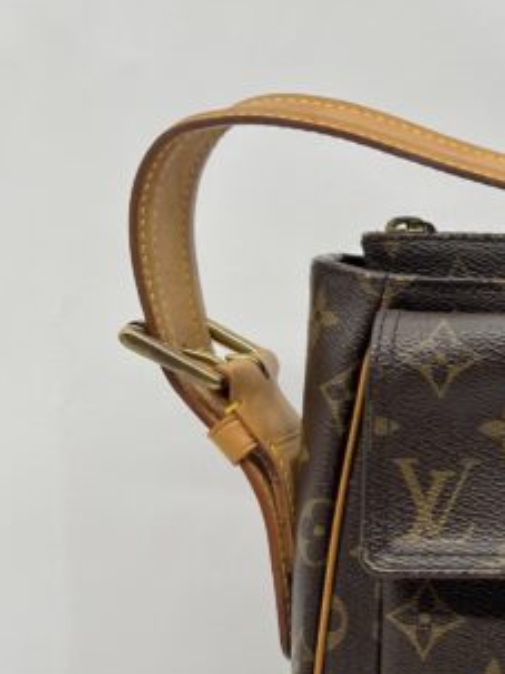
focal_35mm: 88
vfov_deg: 22.1
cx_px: 812
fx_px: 1713
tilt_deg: -8.4
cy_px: 489
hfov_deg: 15.2
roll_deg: -0.5
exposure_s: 1/100
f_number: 1.5
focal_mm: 5.7
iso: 32
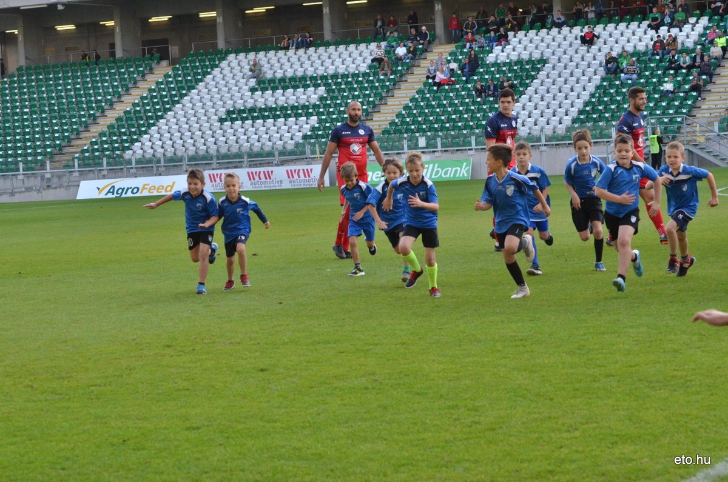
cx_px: 364
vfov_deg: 13.0
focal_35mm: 105
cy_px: 241
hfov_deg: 19.5
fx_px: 2119
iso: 2000
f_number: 7.1
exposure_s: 1/800
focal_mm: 70
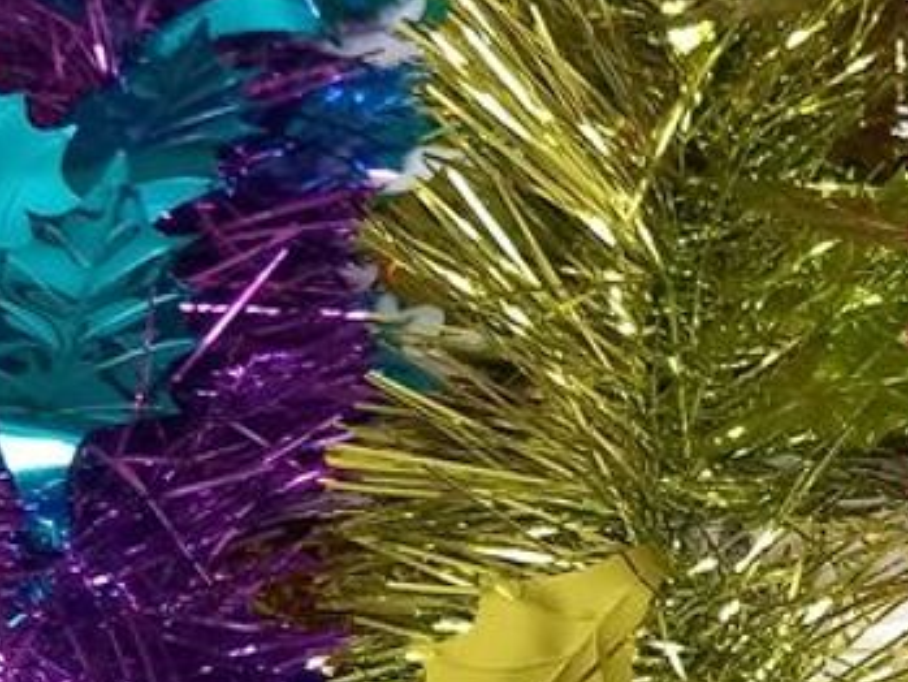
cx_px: 1103
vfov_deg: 14.1
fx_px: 2703
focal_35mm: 103
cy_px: 725
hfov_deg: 18.1
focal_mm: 4
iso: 200
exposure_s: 1/50
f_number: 1.8
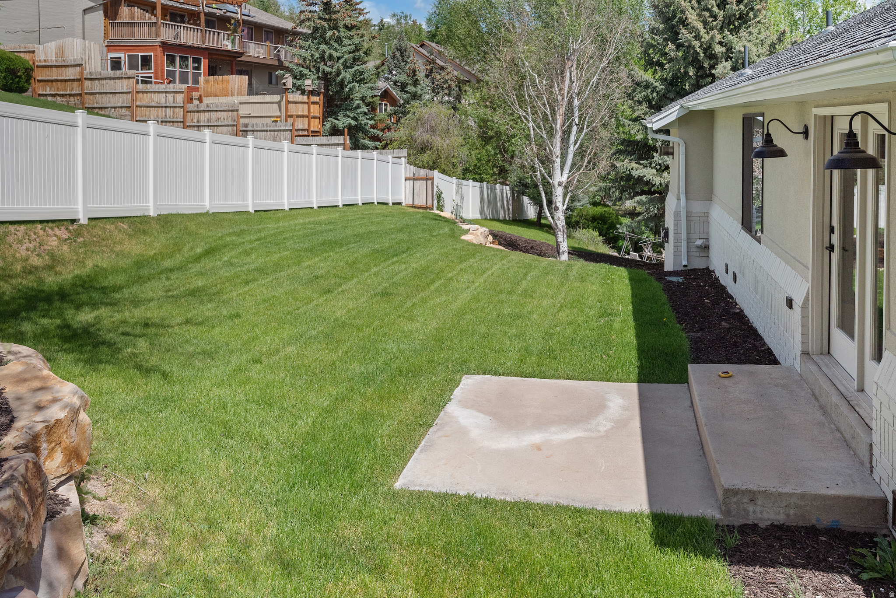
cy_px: 299
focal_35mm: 30
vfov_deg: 43.6
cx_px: 448
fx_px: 747
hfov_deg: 61.9
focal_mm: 30
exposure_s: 1/1250
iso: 800
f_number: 8
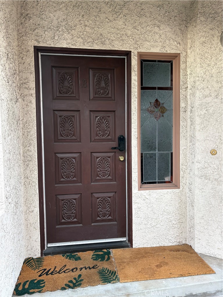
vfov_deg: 67.3
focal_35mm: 26
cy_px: 148
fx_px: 223
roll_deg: +0.4
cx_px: 112
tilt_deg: -2.9
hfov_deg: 53.1
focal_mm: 5.96
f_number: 1.6
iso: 125
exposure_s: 1/84
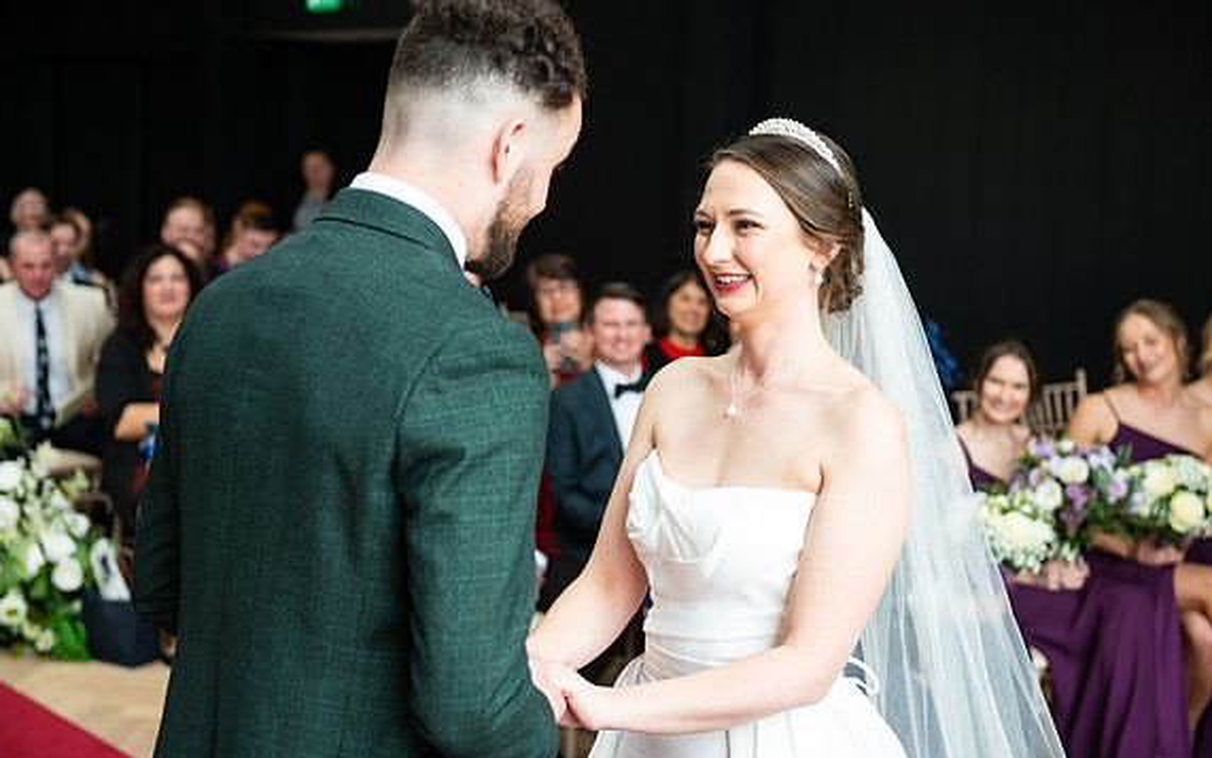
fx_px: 1916
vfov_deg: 22.4
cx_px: 599
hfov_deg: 35.1
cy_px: 360
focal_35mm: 58
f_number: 3.5
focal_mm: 56
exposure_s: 1/200
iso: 400
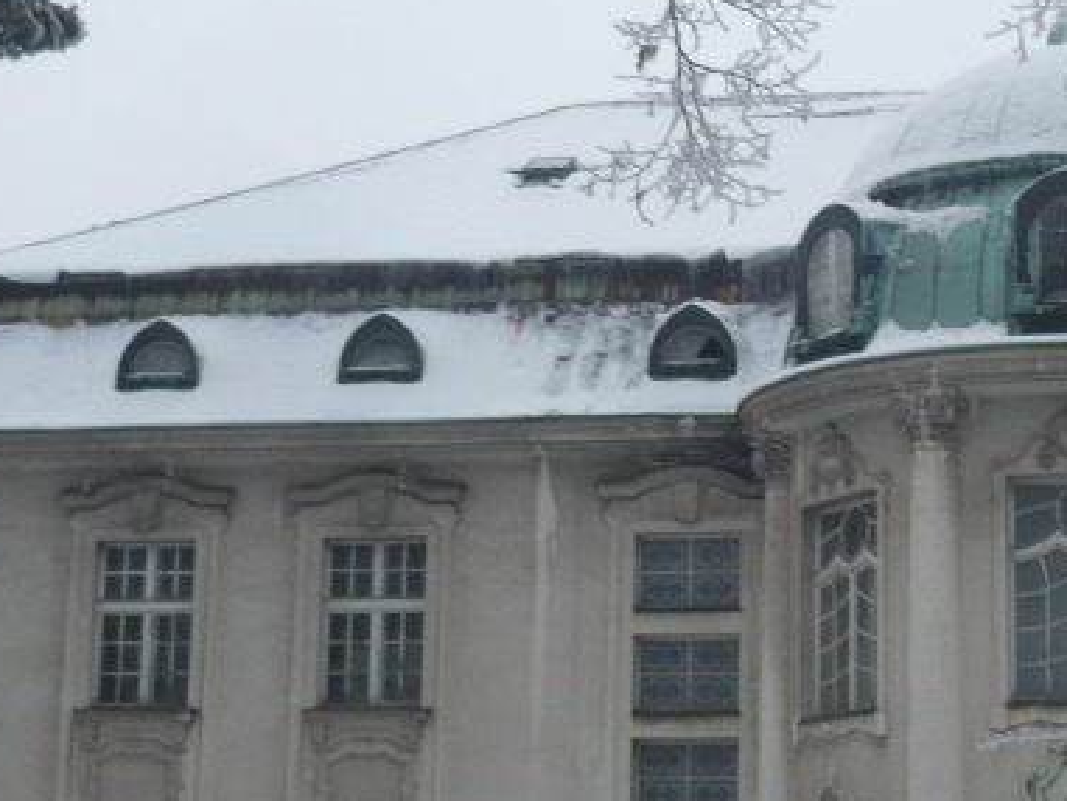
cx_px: 809
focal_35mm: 94
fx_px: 2898
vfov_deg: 15.7
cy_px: 230
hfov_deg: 20.7
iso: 100
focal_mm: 5.8
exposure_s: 1/125
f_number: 2.8
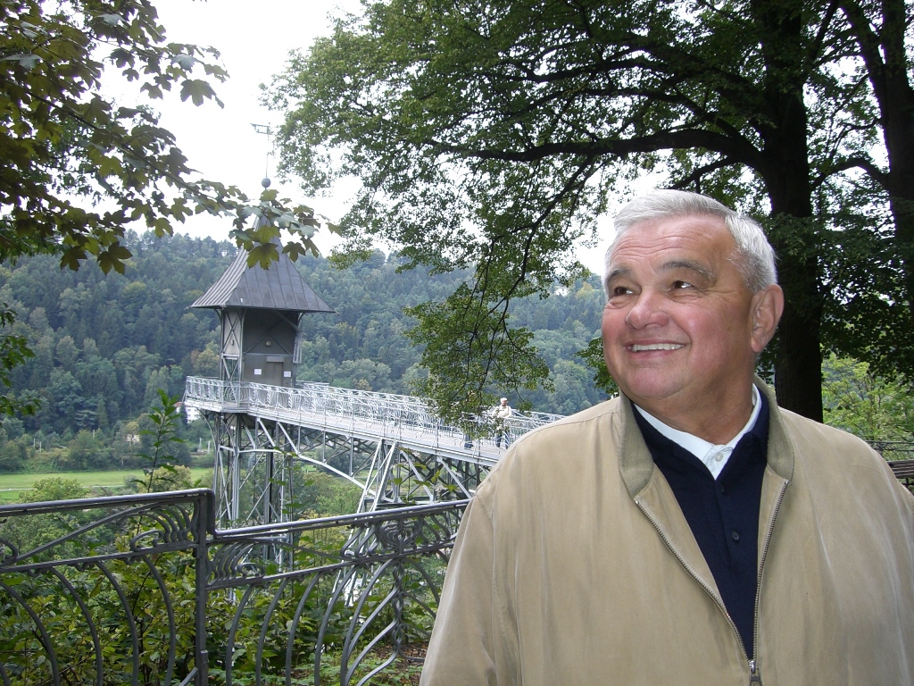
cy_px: 343
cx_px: 457
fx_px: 1003
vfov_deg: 37.7
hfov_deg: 49.0
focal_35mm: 38
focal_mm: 6.2
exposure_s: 1/100
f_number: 2.7
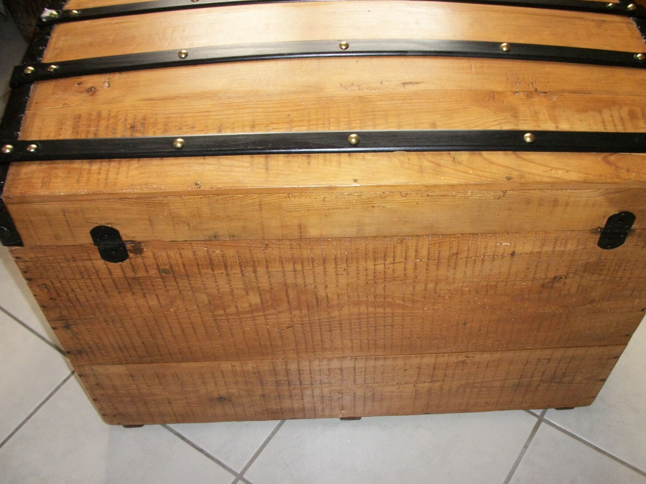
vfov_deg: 38.6
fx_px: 690
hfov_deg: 50.1
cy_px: 274
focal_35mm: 37
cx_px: 341
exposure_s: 1/30
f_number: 2.9
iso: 160
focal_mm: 5.7
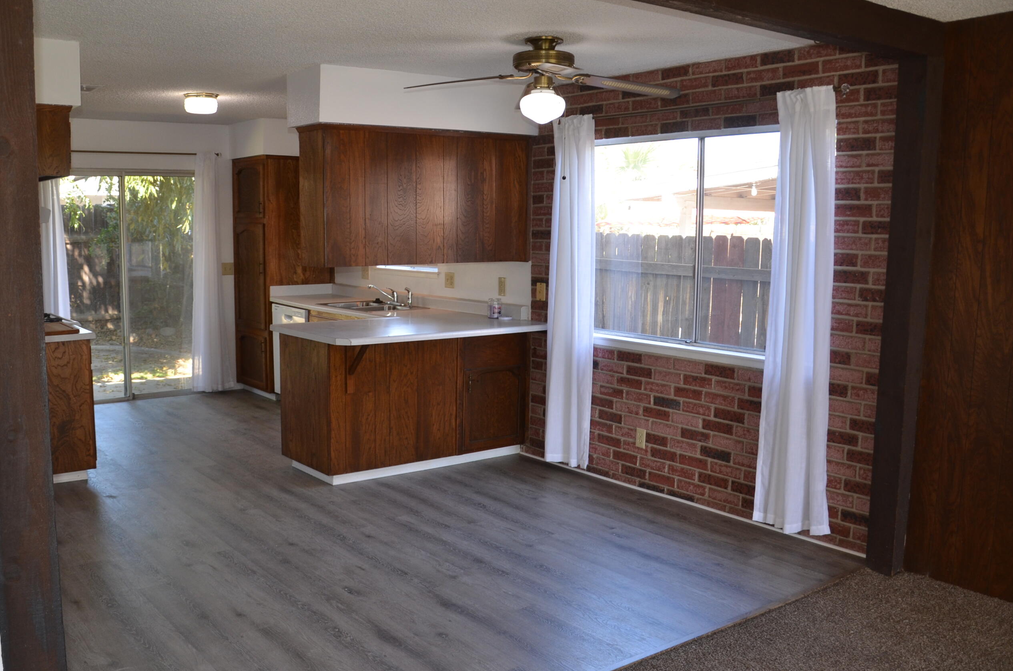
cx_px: 427
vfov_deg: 41.0
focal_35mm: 32
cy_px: 326
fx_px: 899
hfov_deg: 58.5
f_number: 3.5
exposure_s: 1/125
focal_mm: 18
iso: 360
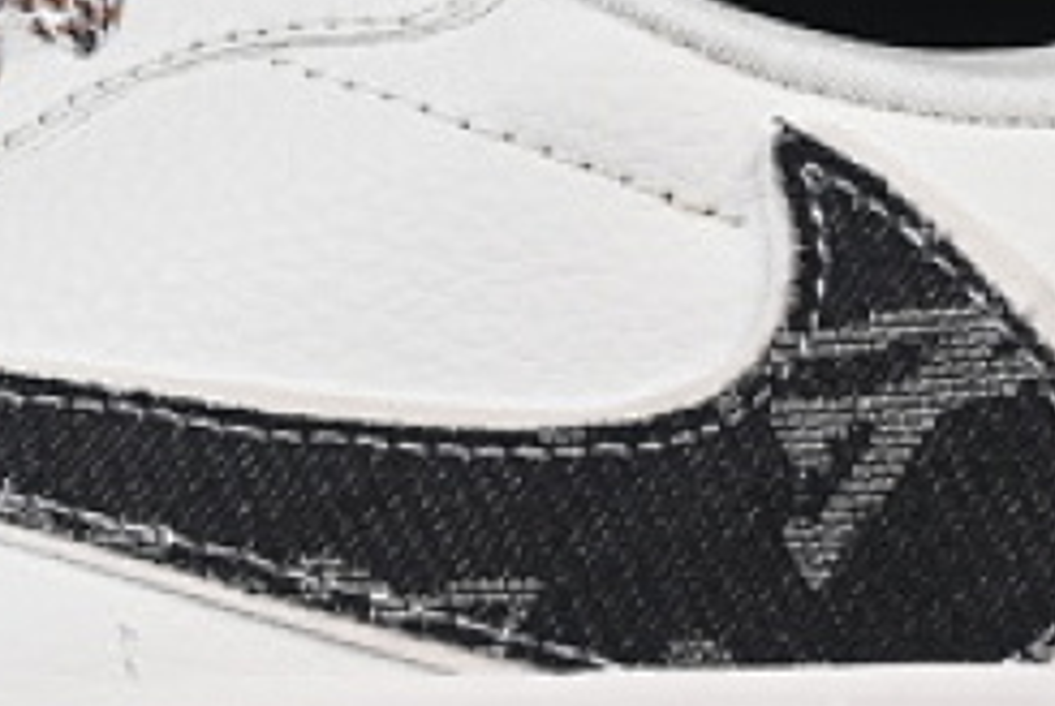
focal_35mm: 330
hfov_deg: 6.2
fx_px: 9682
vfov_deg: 4.2
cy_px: 39
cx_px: 56
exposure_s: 1/80
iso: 160
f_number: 8
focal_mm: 50
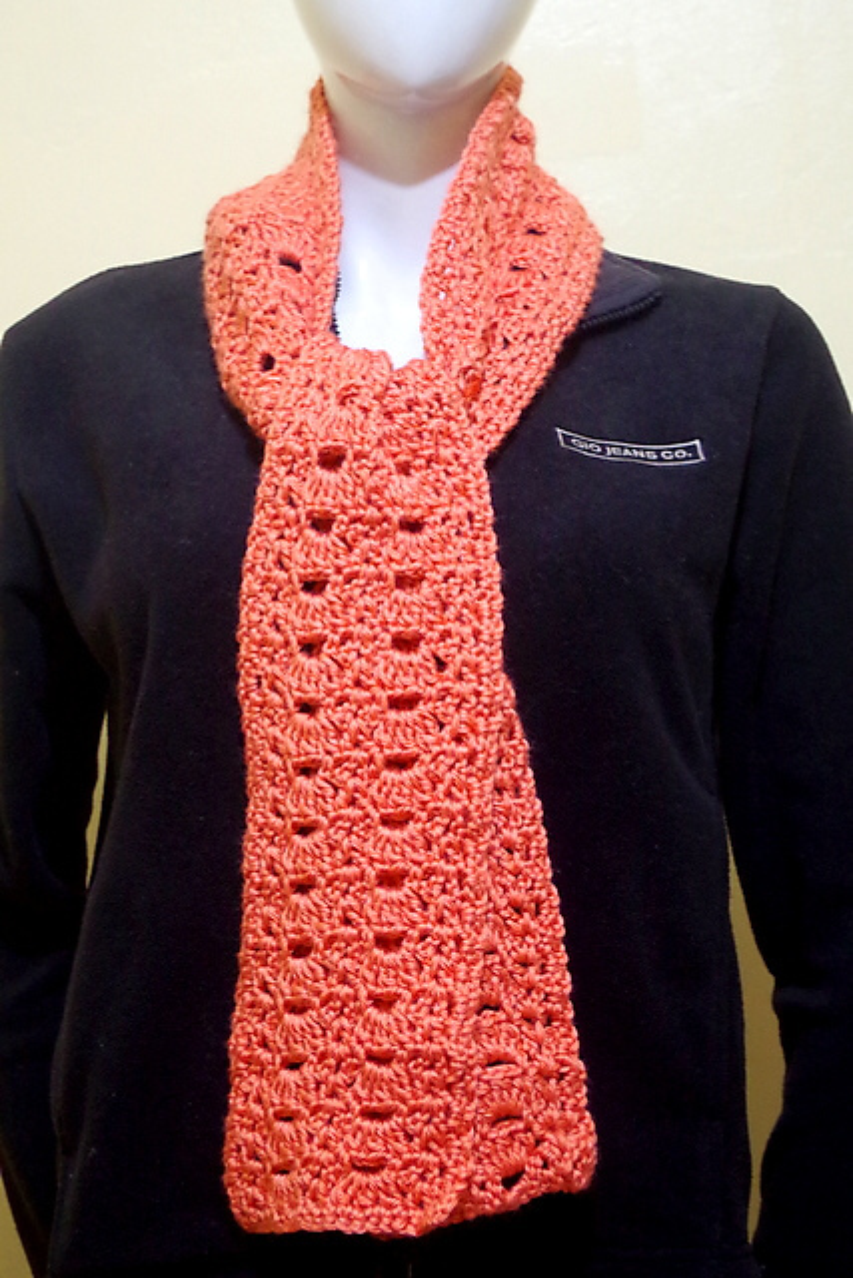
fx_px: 2025
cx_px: 426
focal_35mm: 57
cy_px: 639
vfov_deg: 35.0
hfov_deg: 23.8
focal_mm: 37.5
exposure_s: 1/10
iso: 1600
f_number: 4.5
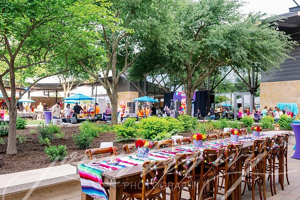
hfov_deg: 58.0
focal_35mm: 32
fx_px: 271
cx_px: 150
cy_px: 100
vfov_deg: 40.6
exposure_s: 1/500
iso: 1250
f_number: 4.5
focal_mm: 32.5
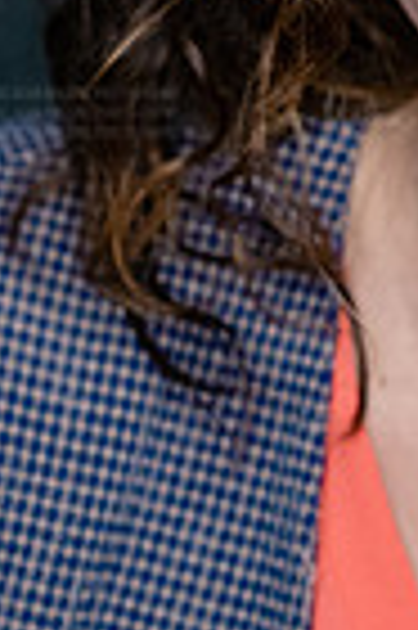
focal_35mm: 274
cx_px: 593
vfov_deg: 7.5
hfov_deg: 5.0
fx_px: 4784
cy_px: 45
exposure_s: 1/500
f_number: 3.5
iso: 2000
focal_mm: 85
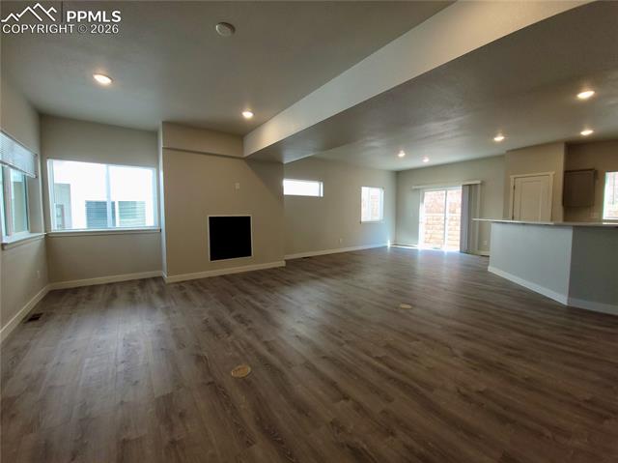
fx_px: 232
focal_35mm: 13
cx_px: 309
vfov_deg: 89.8
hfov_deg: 106.2
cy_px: 232
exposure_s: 1/60
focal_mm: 1.74
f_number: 2.2
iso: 50
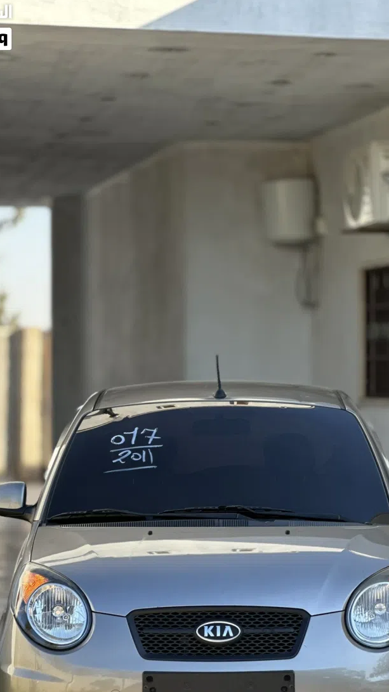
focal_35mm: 105
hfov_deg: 11.5
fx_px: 1927
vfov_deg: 20.3
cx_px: 229
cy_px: 422
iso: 32
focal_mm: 9
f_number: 2.8
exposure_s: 1/151
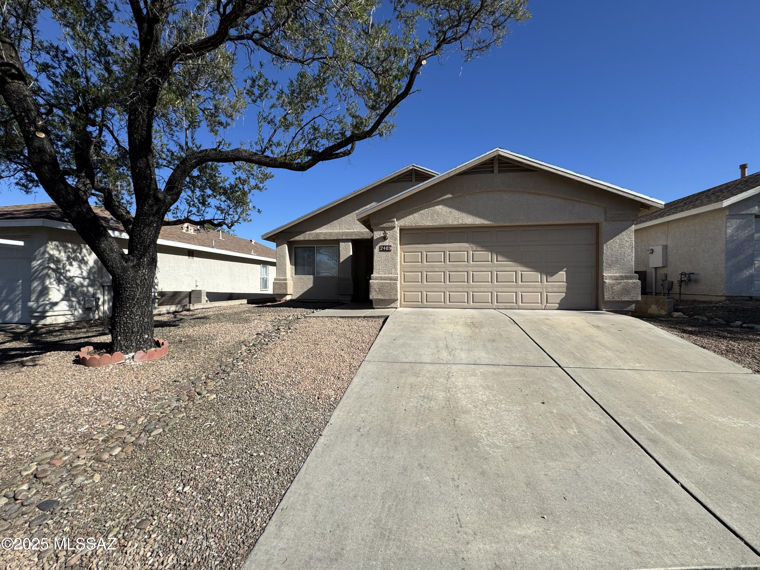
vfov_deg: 85.7
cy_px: 285
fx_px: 307
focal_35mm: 14
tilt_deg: -0.7
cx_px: 380
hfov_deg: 102.1
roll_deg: -0.6
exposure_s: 1/2208
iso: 50
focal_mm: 2.22
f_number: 2.2
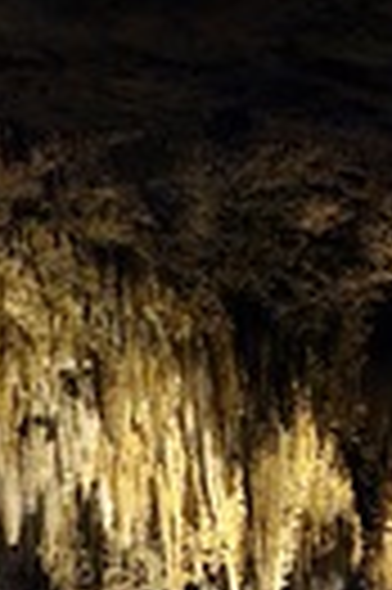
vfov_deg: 20.6
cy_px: 617
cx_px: 500
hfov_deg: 13.8
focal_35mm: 95
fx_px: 1556
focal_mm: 5.54
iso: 1600
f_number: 1.8
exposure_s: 1/12
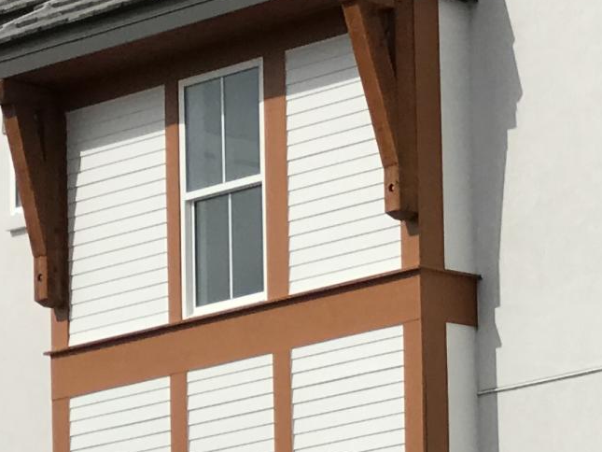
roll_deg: +2.3
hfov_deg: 7.1
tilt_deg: +7.9
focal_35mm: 265
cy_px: 664
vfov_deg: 5.6
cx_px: 1351
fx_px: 4609
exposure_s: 1/2128
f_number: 2.8
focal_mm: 6.6
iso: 20
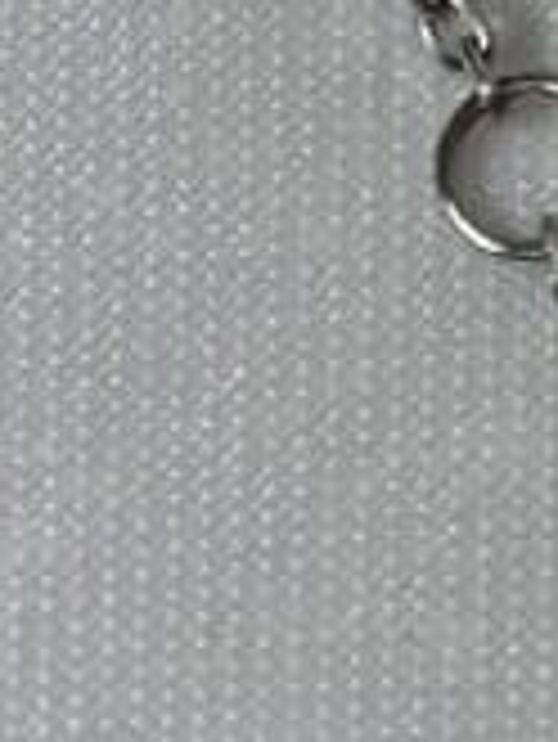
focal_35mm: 322
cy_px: 468
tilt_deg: -73.2
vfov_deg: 6.1
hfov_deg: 4.6
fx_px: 6912
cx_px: -122
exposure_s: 1/265
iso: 32
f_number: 1.6
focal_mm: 5.96
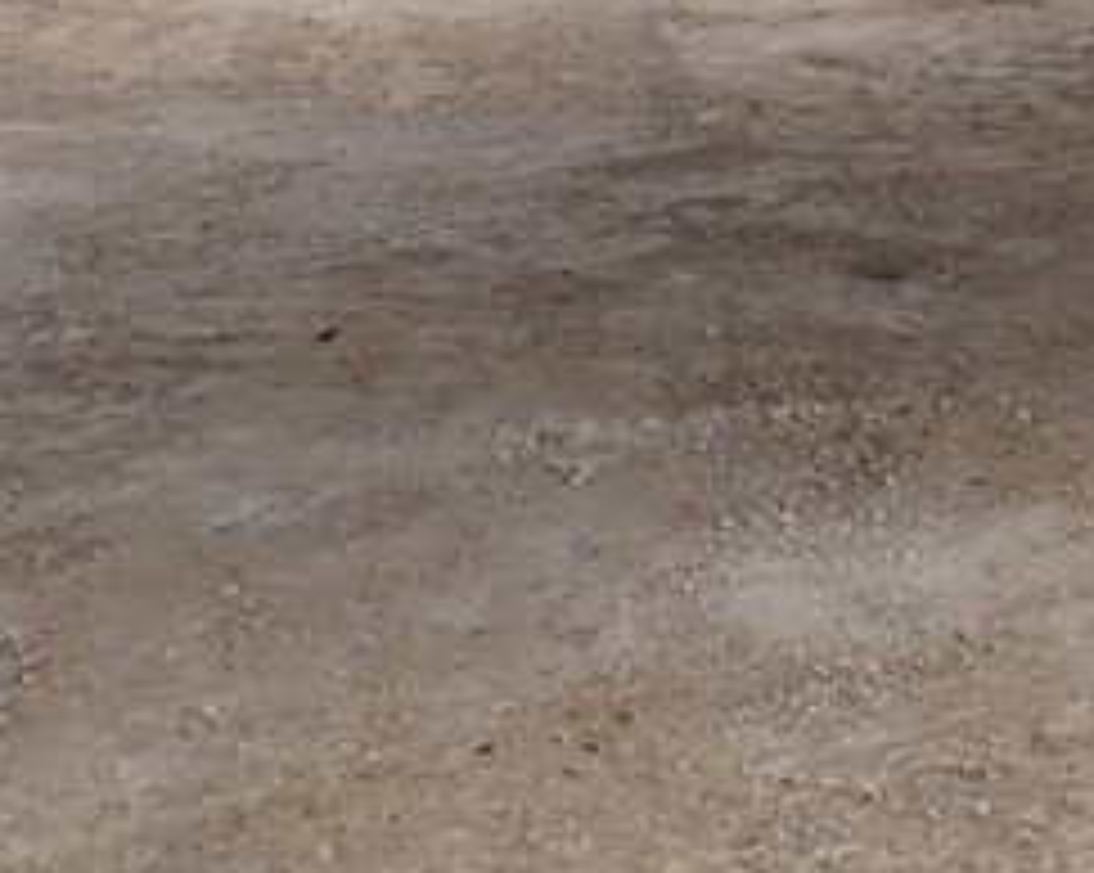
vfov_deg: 14.1
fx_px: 3332
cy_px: -410
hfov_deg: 15.8
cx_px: 2003
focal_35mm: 103
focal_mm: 4.5
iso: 100
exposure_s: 1/800
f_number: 2.8
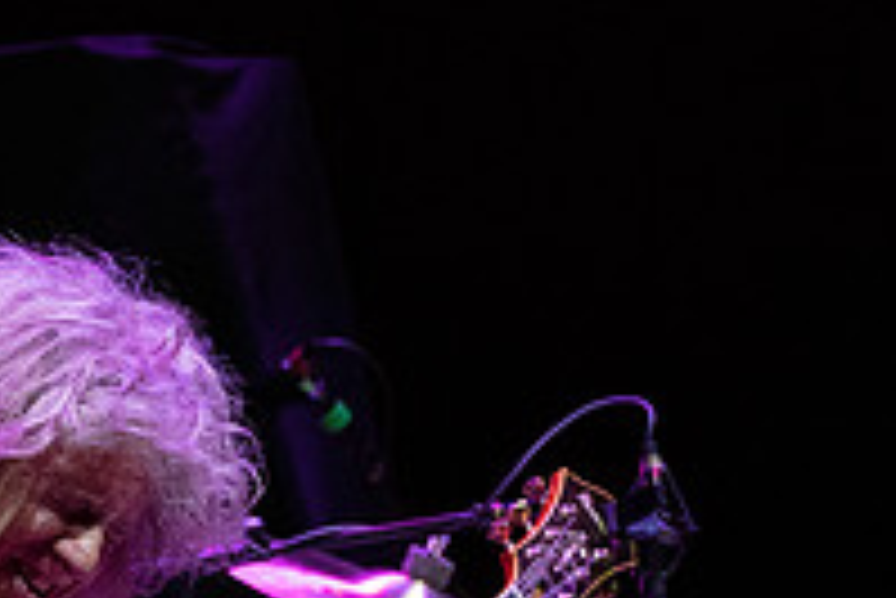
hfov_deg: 1.8
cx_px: 63
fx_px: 29041
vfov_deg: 1.2
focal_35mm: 1166
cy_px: 758
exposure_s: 1/320
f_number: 7.1
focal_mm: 400
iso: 3200
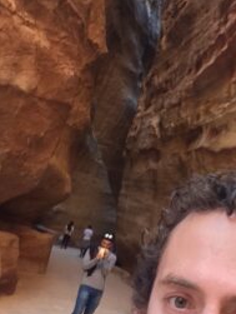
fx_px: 635
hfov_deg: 20.9
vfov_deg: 27.7
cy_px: 191
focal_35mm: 70
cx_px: 167
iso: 64
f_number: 2.4
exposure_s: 1/30
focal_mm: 2.15
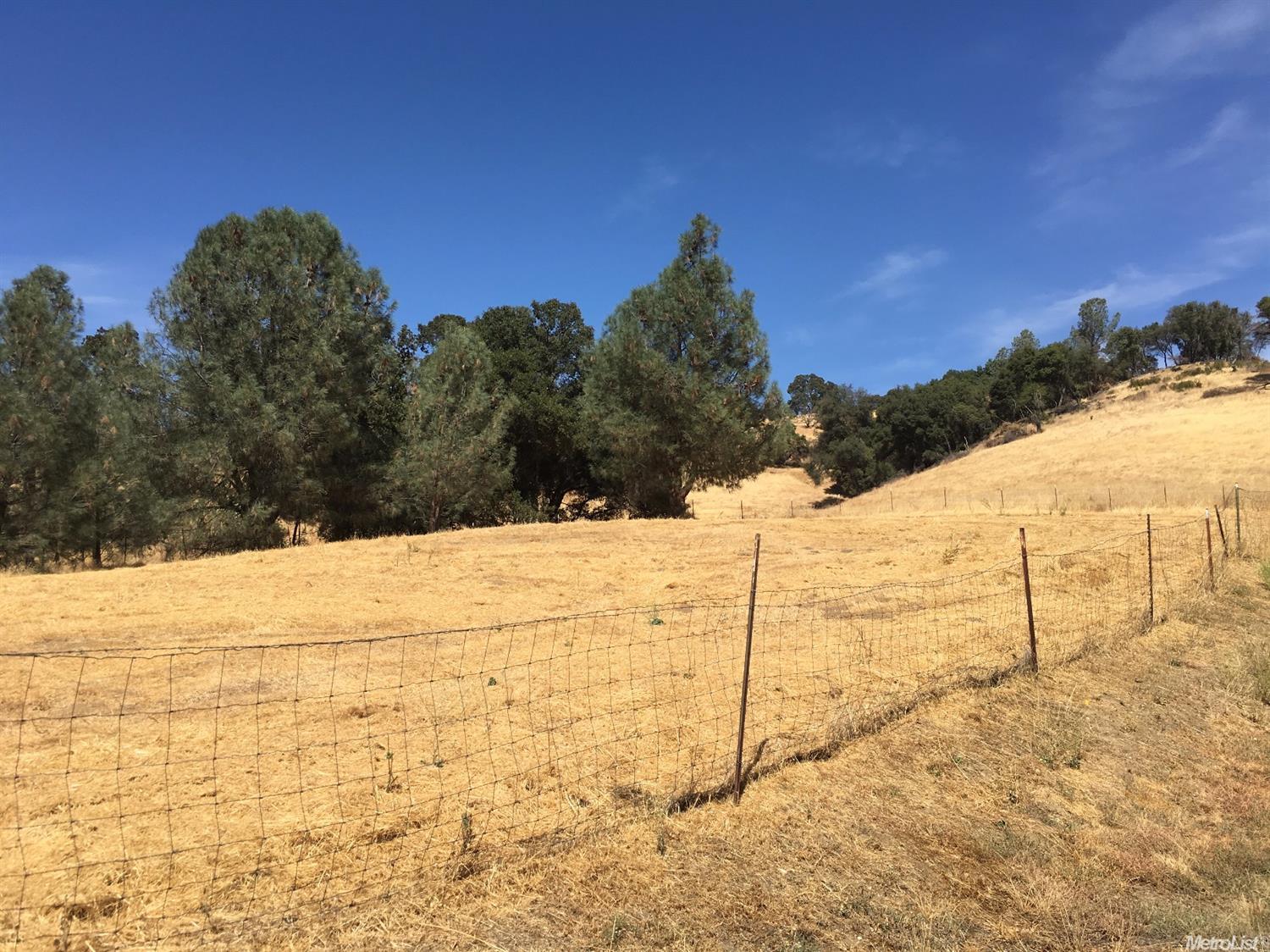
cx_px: 635
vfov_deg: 48.2
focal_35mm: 29
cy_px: 476
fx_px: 1064
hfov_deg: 61.7
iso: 25
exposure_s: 1/1748
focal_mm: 4.15
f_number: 2.2
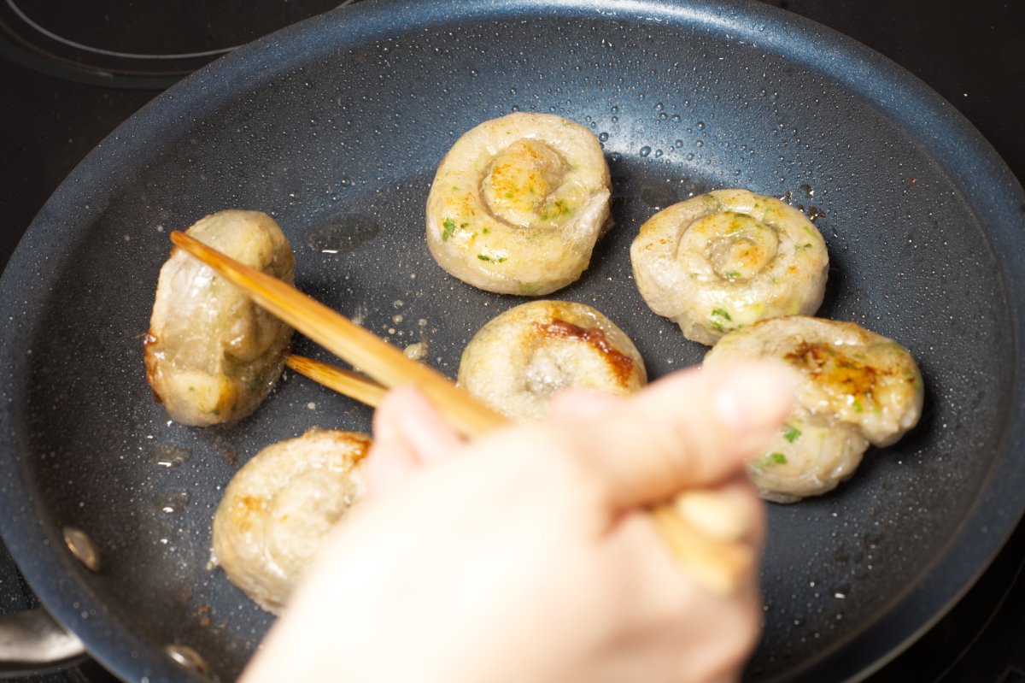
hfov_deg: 28.9
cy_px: 342
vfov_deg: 19.4
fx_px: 1992
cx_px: 512
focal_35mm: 70
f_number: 9
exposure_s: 1/100
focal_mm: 70
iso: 100
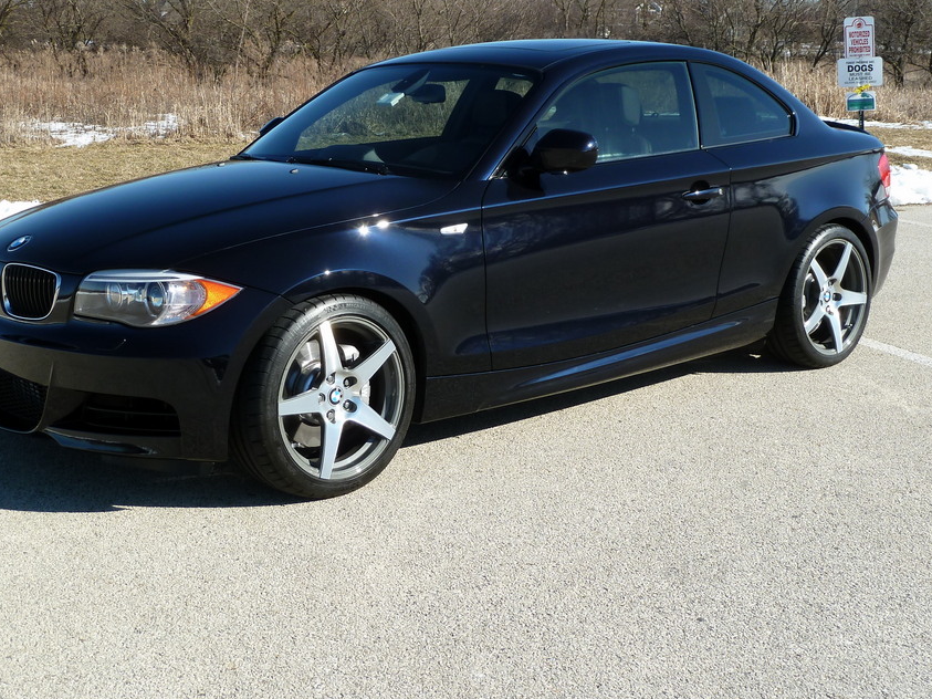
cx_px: 399
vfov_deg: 28.5
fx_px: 1373
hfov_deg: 37.4
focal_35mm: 51
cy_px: 277
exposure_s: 1/400
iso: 80
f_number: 4
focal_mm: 6.9
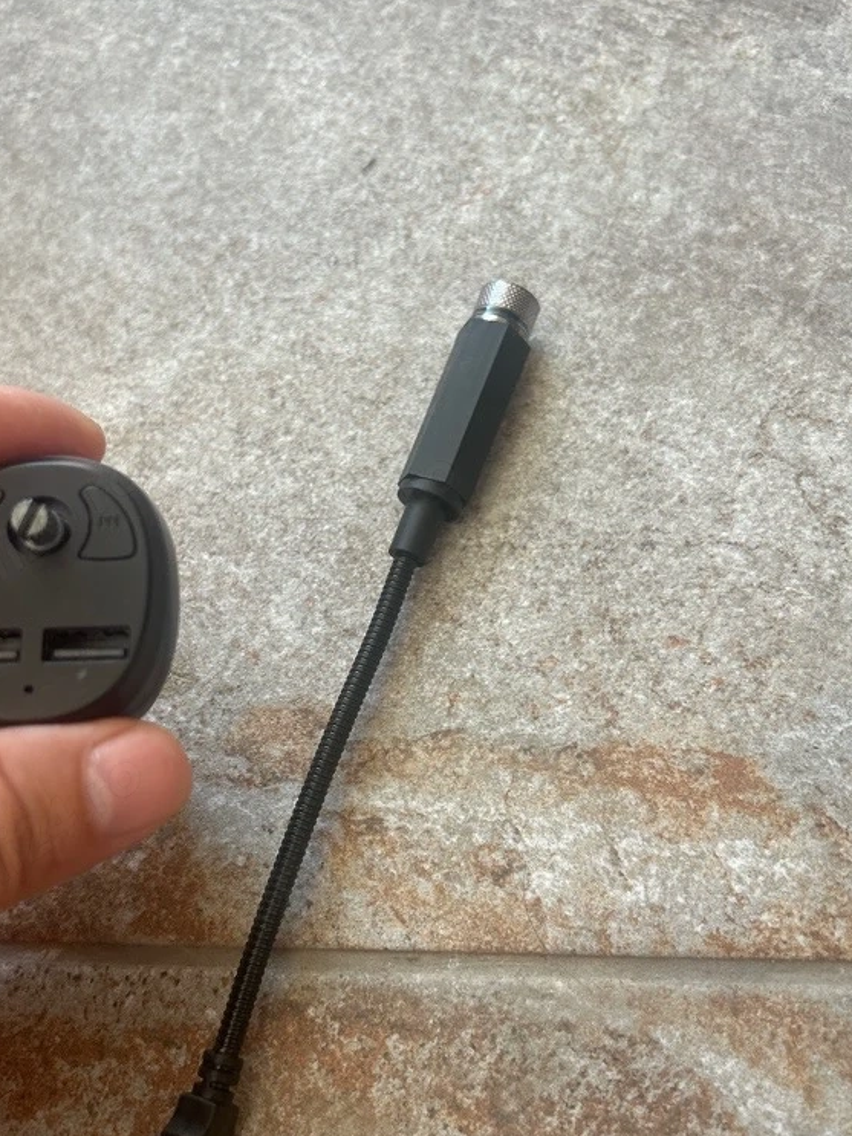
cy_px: 587
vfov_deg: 52.6
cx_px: 373
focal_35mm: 35
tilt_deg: -62.9
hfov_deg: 40.6
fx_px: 1149
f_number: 1.5
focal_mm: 5.7
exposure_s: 1/121
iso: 64
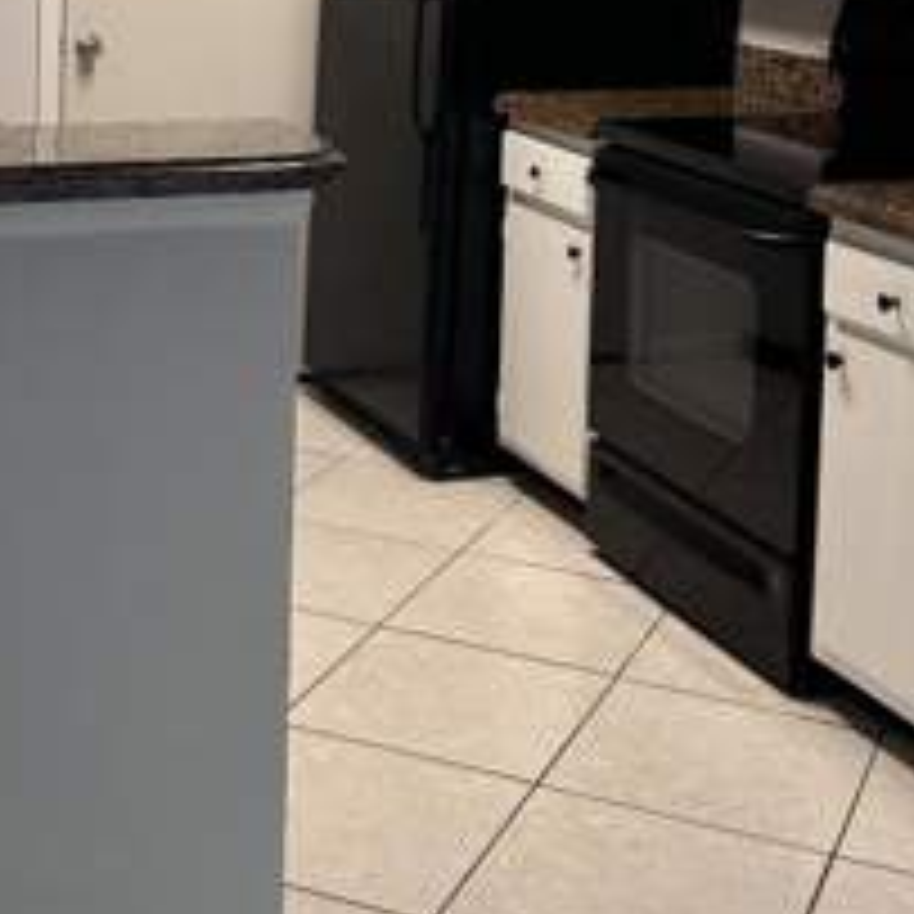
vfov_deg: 24.6
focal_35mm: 67
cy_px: 5
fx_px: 2001
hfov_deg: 25.6
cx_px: 311
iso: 200
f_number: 1.78
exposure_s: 1/120
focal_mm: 6.86
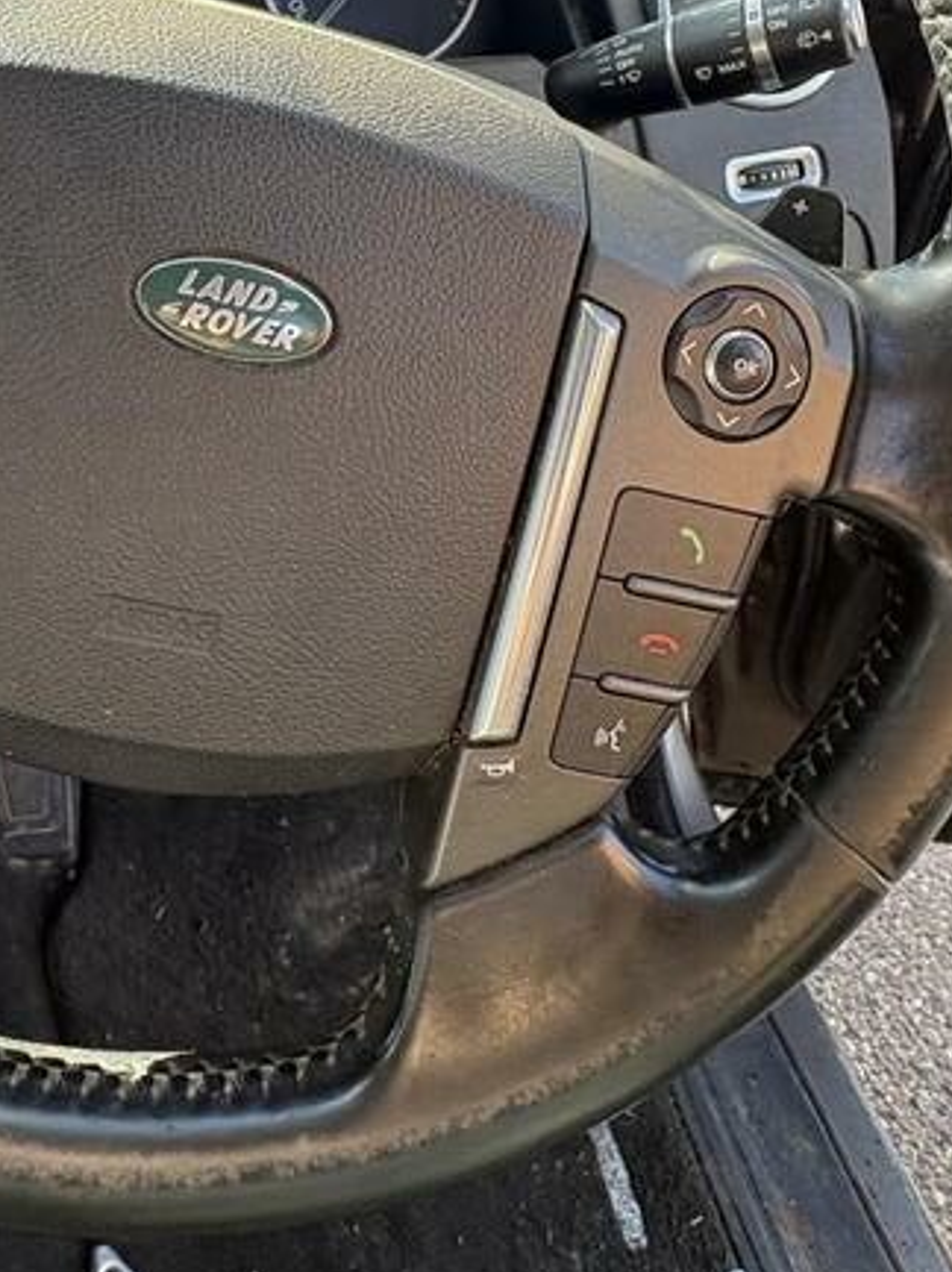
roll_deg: +2.4
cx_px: 294
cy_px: 259
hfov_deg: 47.1
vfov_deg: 57.2
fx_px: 1065
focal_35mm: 29
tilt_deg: -26.3
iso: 100
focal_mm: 2.22
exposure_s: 1/99
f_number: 2.2
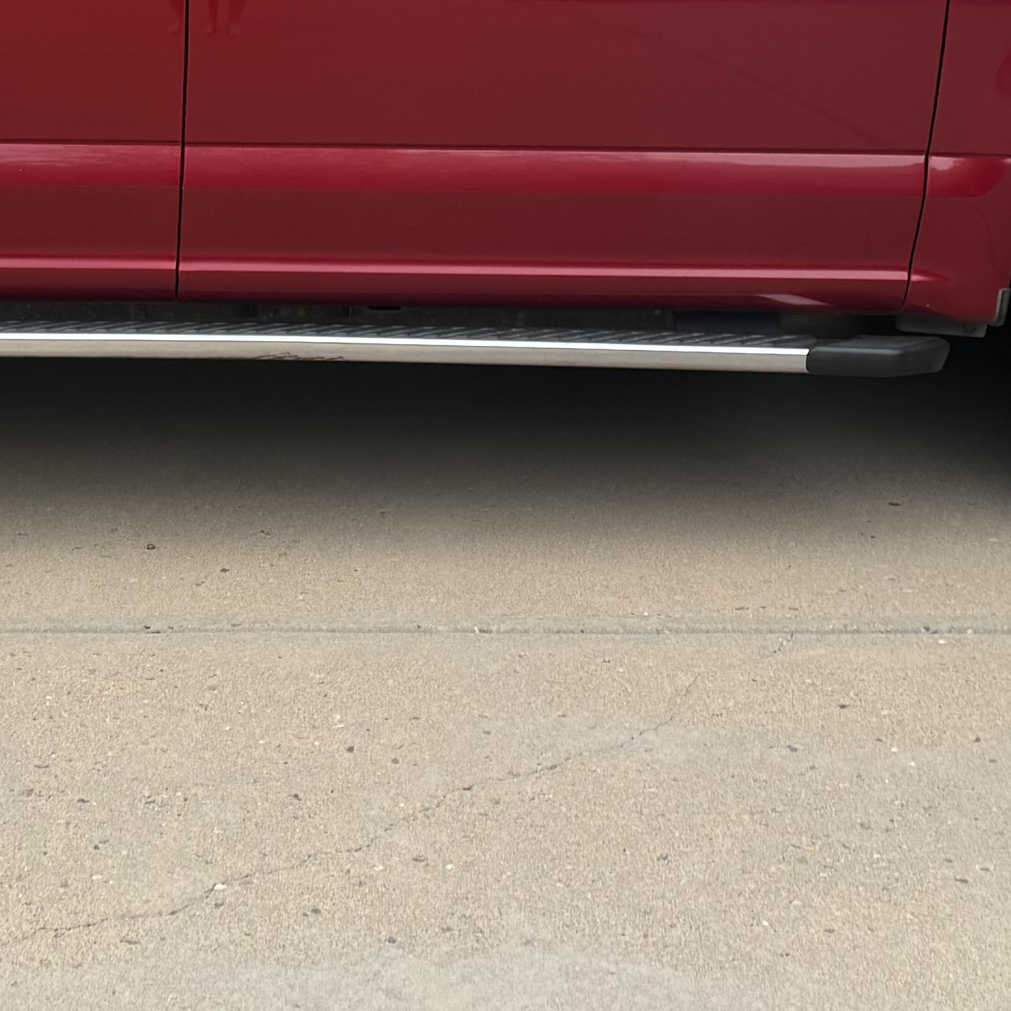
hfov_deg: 21.6
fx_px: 2610
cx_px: 179
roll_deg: -2.9
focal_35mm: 79
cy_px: 61
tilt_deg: -7.8
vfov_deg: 21.3
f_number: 1.78
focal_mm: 6.76
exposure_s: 1/1949
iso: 100
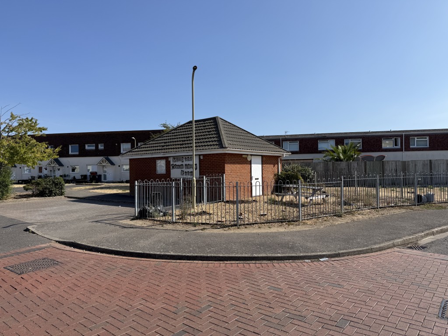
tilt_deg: +0.3
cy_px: 168
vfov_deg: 56.8
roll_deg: +0.5
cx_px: 224
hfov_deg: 71.6
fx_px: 311
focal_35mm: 24
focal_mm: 6.76
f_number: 1.78
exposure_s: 1/5714
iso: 80
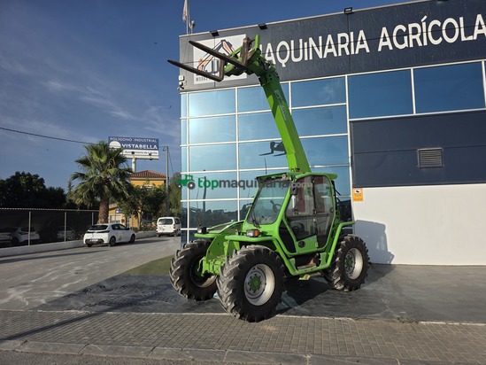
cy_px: 182
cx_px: 243
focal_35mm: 23
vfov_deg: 58.9
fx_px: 323
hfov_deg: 73.9
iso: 80
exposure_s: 1/7944
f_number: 1.7
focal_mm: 6.3
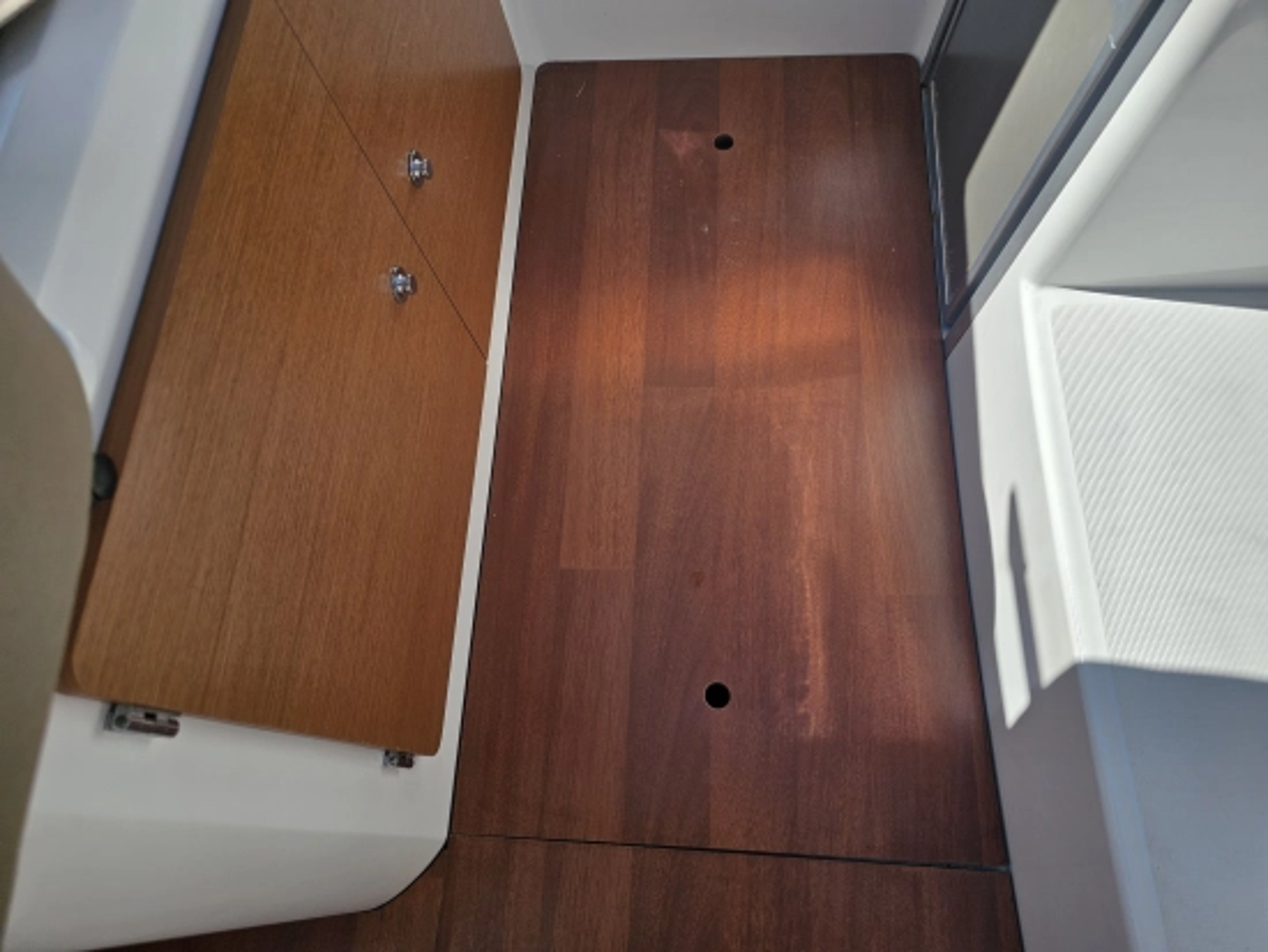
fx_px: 843
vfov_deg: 58.9
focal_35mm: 23
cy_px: 476
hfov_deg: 73.9
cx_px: 634
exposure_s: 1/456
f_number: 1.7
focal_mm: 6.3
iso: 10
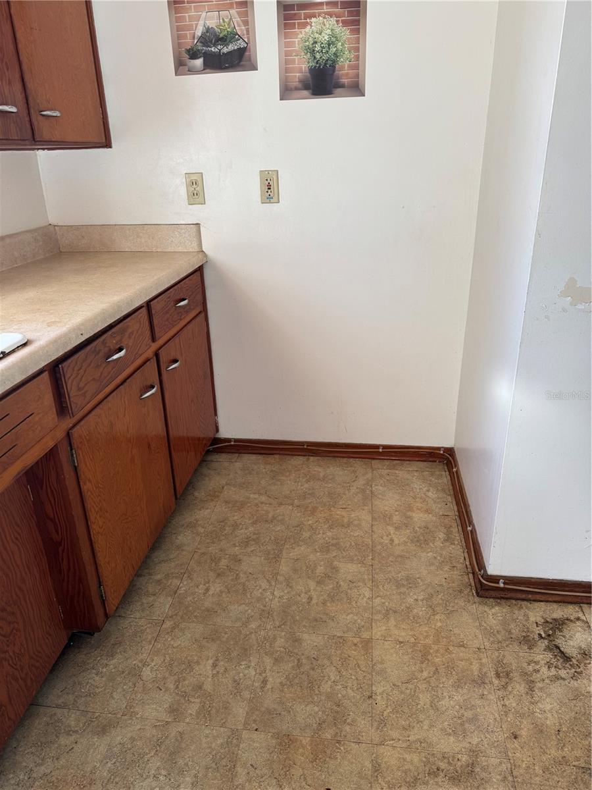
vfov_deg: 71.6
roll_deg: +1.8
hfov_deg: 56.8
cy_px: 395
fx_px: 547
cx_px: 296
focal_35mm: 24
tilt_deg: -20.6
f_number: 1.78
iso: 100
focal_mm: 6.76
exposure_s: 1/121
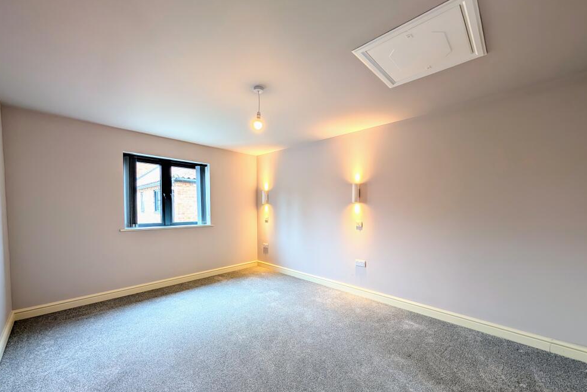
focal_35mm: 13
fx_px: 212
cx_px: 298
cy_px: 217
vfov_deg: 85.1
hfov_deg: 108.3
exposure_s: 1/109
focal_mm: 2.02
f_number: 1.7
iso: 50
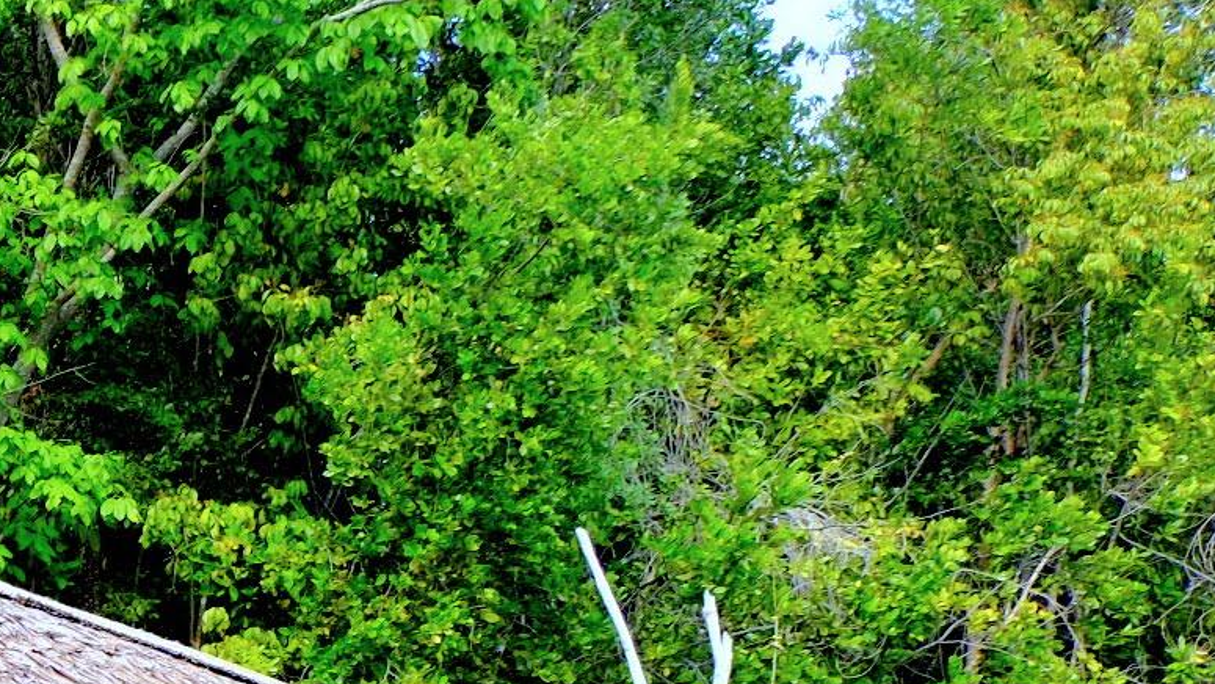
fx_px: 2610
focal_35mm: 81
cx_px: -577
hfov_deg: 22.0
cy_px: 1228
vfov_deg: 13.4
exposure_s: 1/140
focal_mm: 16
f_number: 4.5
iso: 200
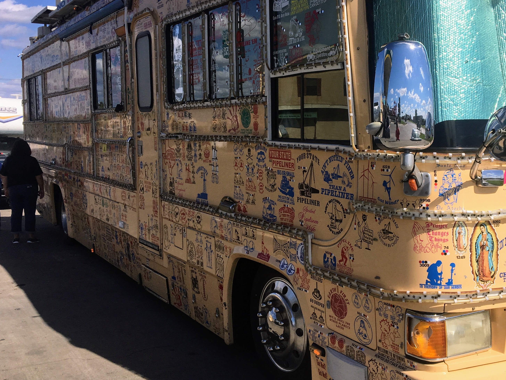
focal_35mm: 40
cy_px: 174
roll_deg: -0.1
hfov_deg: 46.1
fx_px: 585
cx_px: 339
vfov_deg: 35.9
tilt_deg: -3.3
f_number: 2.2
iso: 25
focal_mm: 4.15
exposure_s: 1/3497
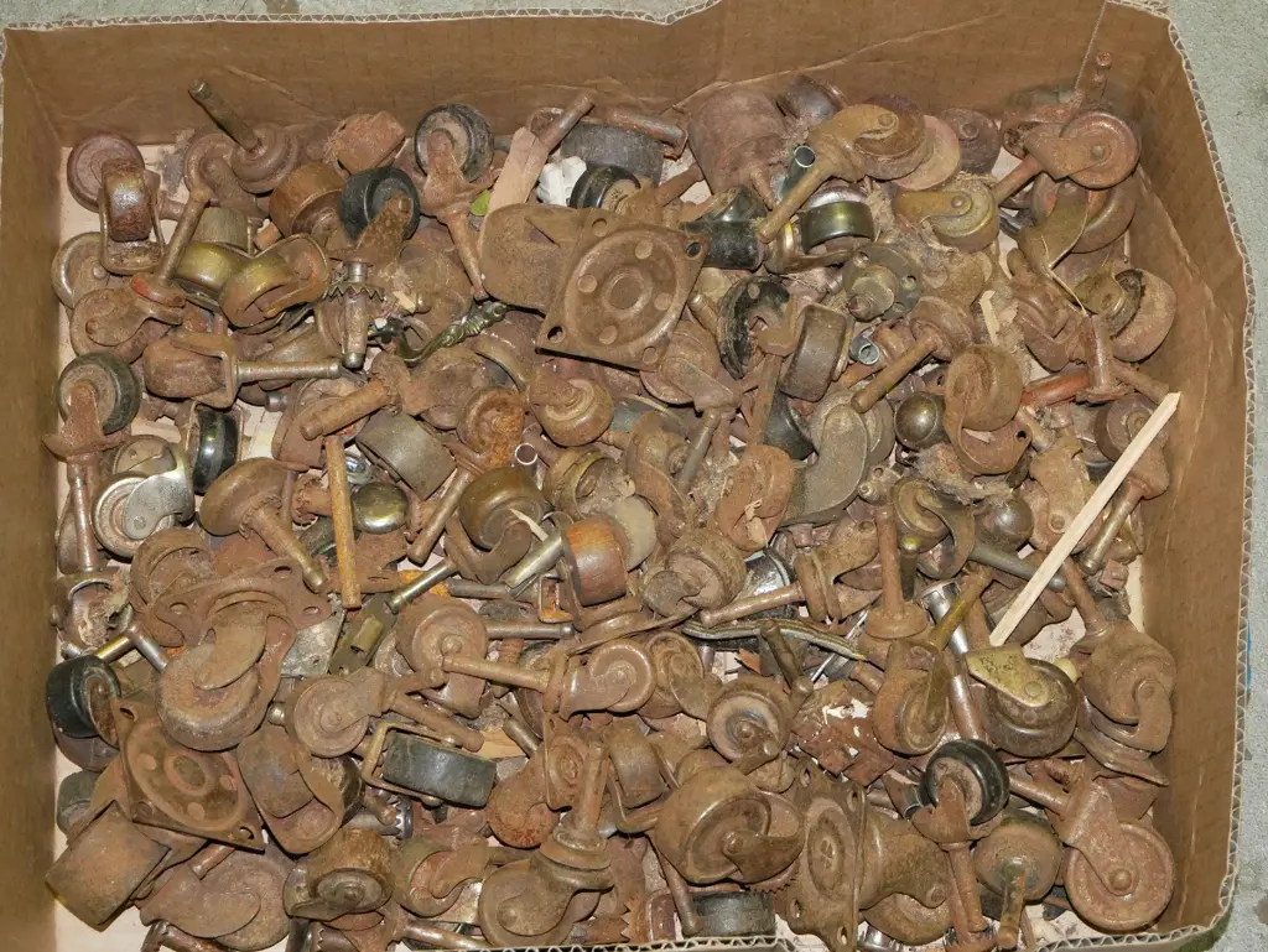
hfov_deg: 22.2
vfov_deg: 16.8
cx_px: 634
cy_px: 476
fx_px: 3225
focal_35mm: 88
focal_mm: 44
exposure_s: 1/125
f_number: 5.6
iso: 3200
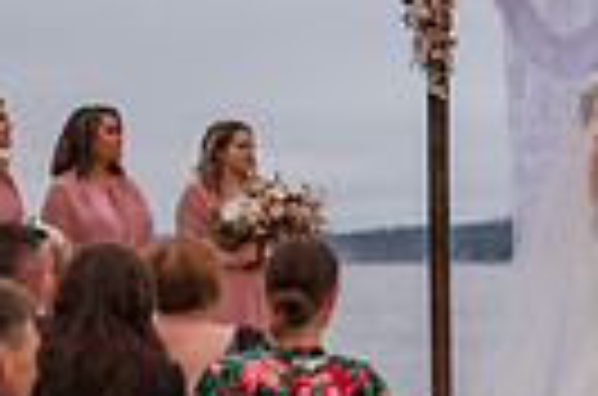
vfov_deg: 8.9
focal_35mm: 153
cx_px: 719
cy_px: 212
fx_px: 2535
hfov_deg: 13.1
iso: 500
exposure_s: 1/5000
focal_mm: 35
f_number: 1.8
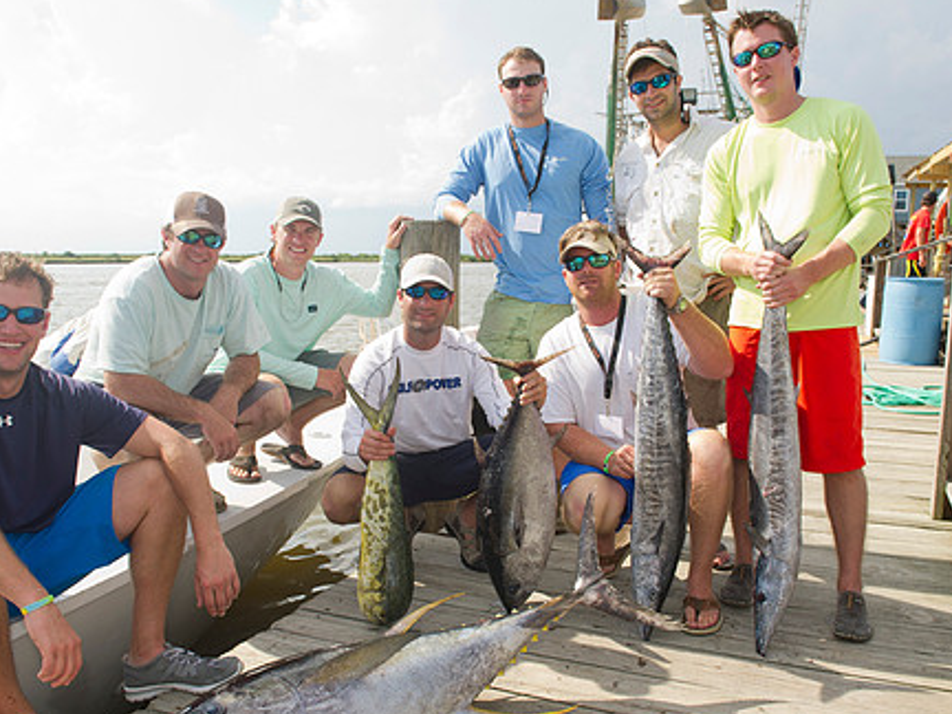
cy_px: 394
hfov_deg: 58.4
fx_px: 853
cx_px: 478
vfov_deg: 45.4
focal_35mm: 31
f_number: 8
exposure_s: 1/250
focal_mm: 24
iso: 125
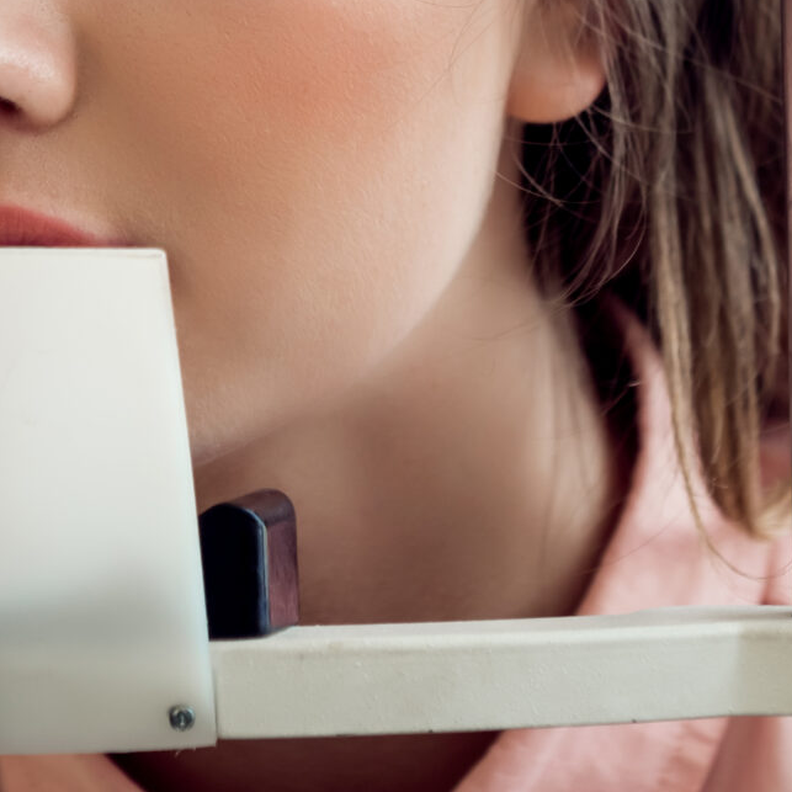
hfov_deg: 7.4
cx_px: 125
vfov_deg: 7.4
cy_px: 43
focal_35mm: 237
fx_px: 6135
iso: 100
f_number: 5
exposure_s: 1/125
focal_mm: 70
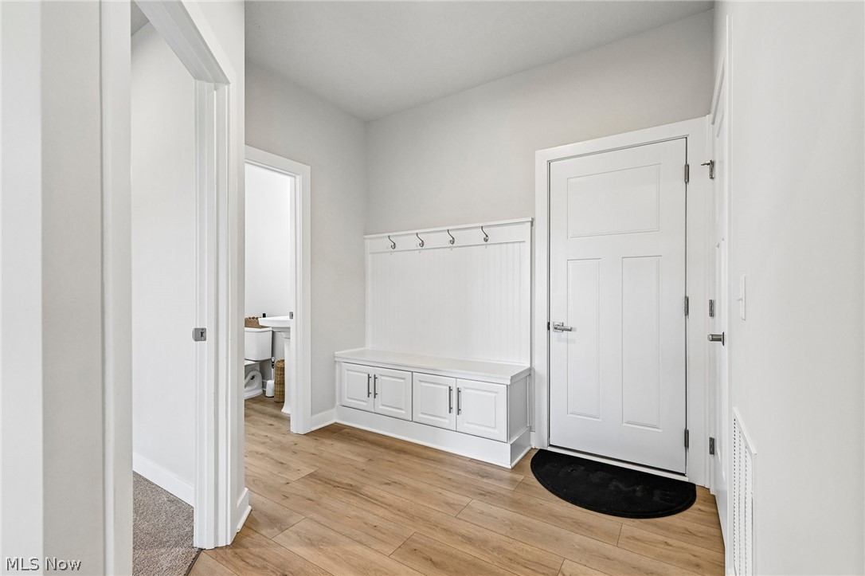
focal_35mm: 16
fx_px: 384
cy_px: 288
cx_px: 432
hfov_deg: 96.8
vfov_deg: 73.7
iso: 800
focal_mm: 16
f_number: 6.3
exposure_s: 1/80
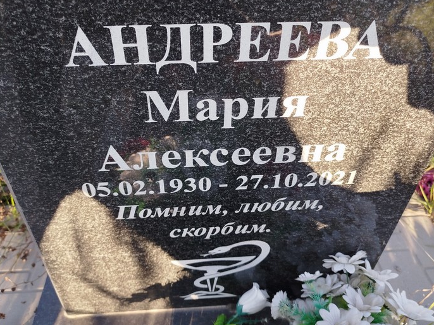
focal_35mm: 28
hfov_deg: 63.4
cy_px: 137
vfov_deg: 49.5
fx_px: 351
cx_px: 209
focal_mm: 5.31
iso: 50
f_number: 1.7
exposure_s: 1/136
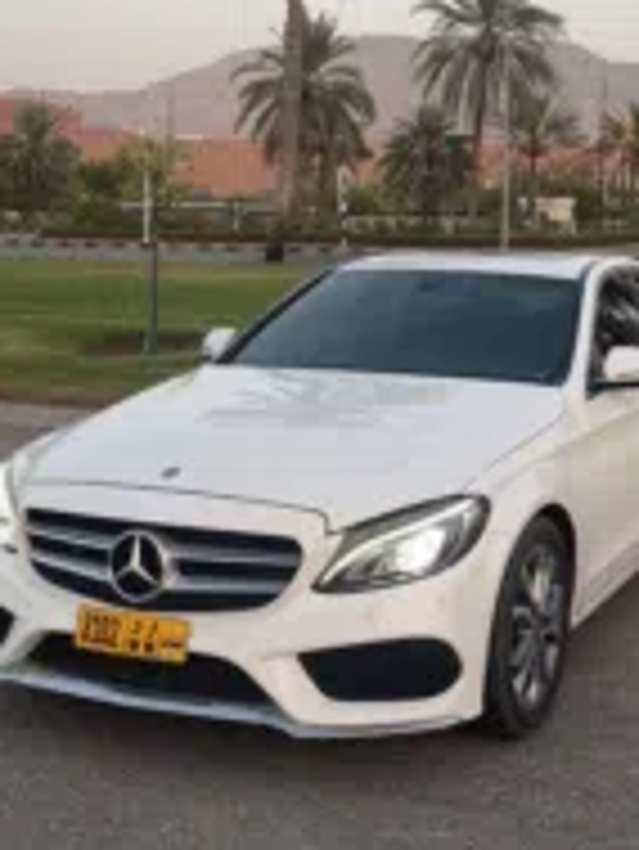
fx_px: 1303
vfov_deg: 35.4
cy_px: 225
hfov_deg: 27.2
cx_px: 472
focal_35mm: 53
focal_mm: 5.1
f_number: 1.6
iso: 32
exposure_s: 1/182
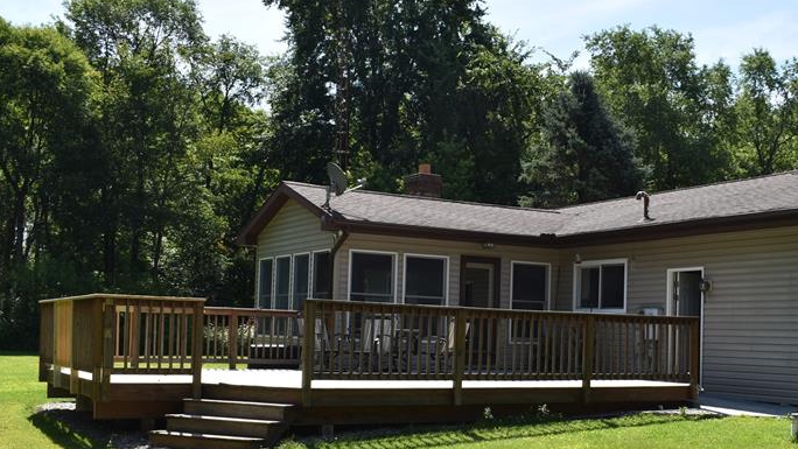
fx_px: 995
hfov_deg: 43.3
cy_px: 306
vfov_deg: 25.3
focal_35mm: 47
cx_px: 512
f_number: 9
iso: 100
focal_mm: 20
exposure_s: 1/200
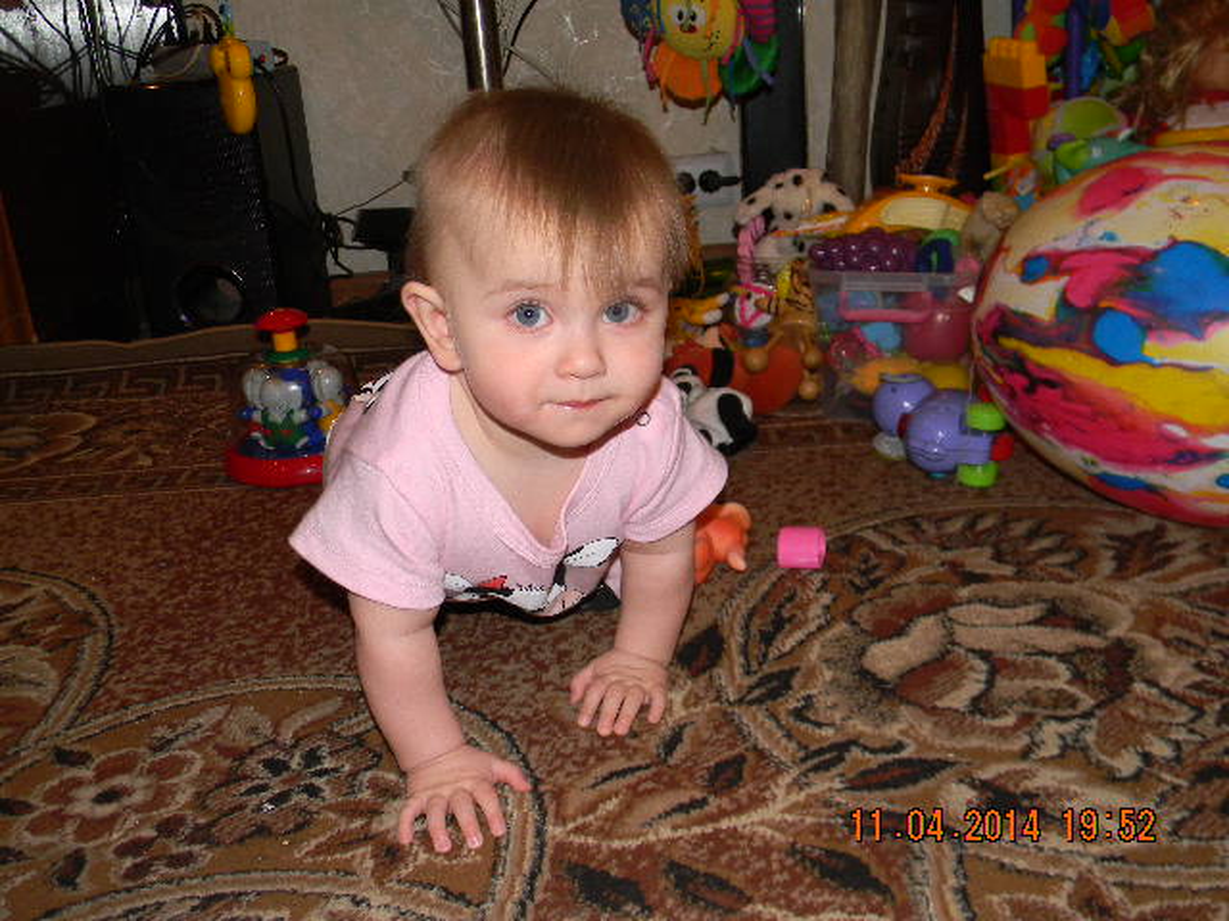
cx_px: 614
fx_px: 1278
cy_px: 460
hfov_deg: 51.4
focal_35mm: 36
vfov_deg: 39.7
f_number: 3.7
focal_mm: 6.4
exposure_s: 1/30
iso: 200
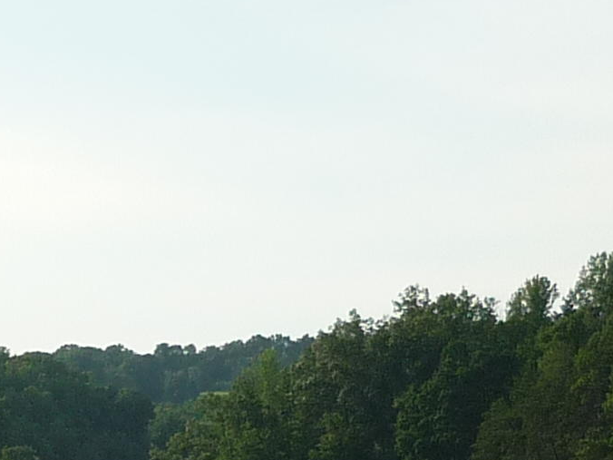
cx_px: 63
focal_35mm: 200
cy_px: 677
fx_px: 3542
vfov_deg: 7.3
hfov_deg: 9.8
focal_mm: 6.8
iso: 100
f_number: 3
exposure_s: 1/1000
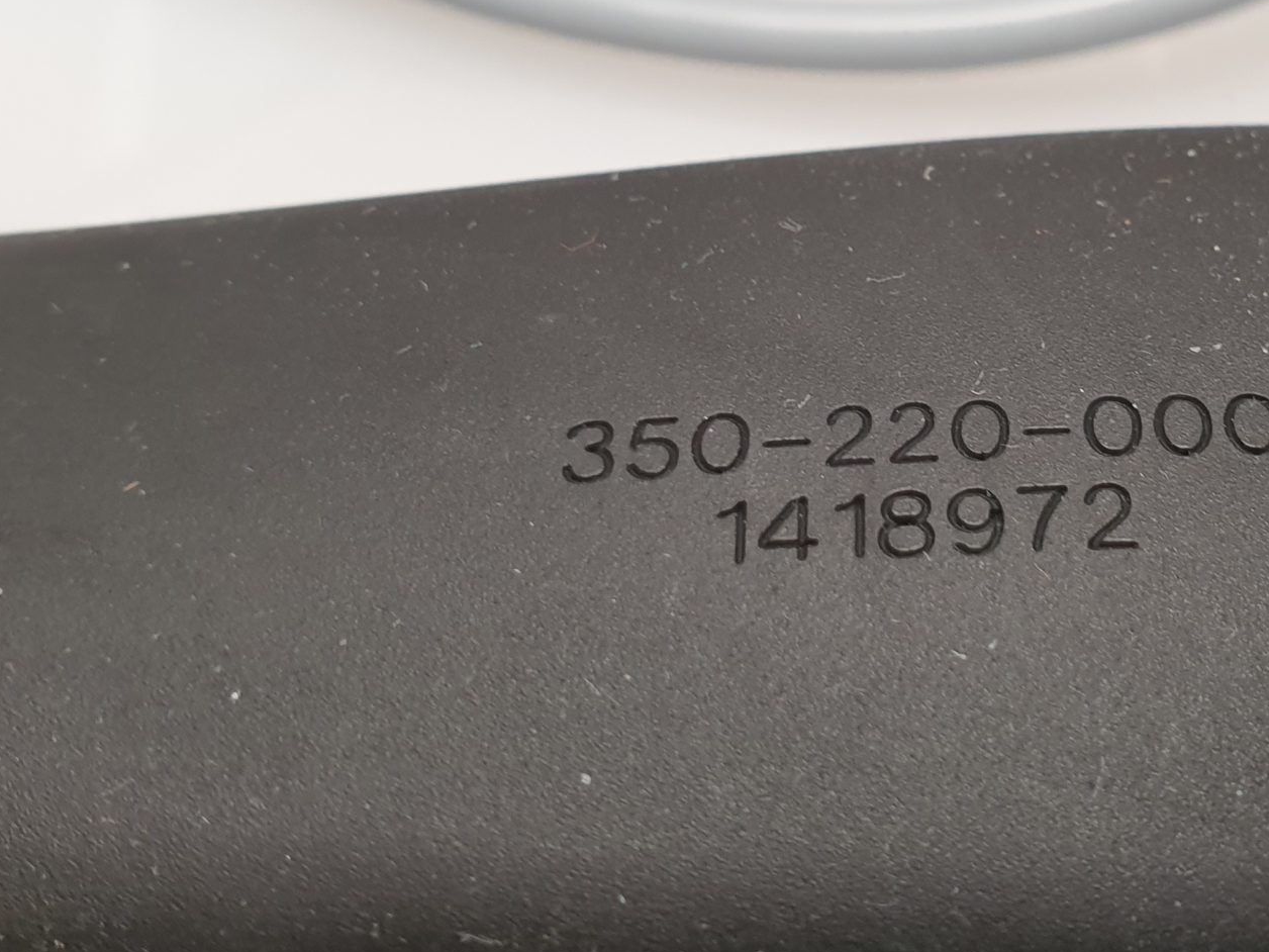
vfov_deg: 27.2
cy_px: 263
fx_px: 1943
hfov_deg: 35.5
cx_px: 931
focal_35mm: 53
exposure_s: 1/50
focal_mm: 4.3
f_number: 2.4
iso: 100
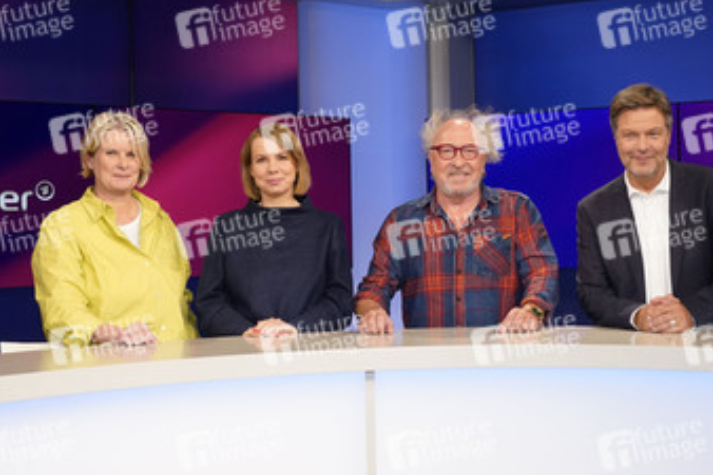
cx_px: 469
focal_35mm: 44
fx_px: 871
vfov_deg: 30.4
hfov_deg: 43.9
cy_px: 287
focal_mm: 33
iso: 2000
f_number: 5.6
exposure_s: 1/125
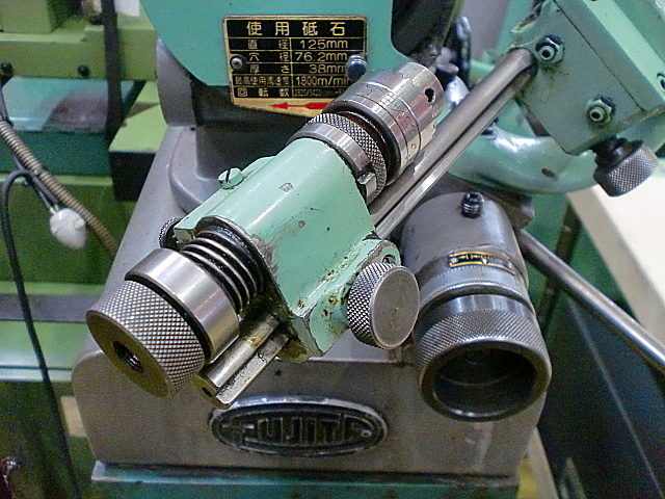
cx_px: 332
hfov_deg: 52.6
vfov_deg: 40.7
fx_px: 672
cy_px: 250
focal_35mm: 35
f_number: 3.1
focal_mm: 6.3
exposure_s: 1/60
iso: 500
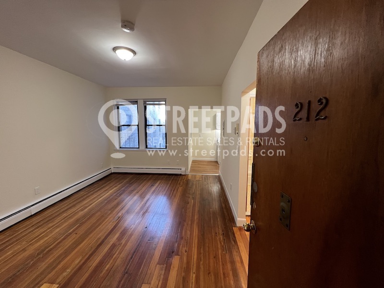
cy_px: 144
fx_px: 144
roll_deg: -0.1
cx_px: 192
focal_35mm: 13
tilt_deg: -6.9
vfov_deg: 89.9
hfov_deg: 106.2
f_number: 1.8
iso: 200
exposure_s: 1/60
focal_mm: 1.57
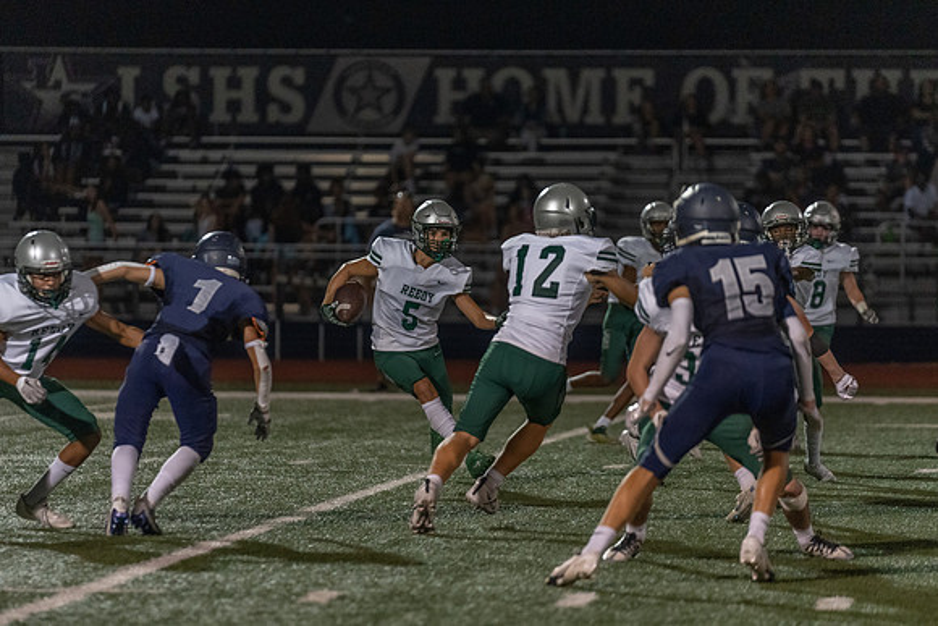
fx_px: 5665
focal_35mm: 217
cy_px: 313
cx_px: 469
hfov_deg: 9.5
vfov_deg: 6.3
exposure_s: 1/1000
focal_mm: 200
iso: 6400
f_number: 2.8
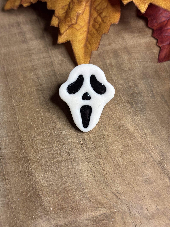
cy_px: 114
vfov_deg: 36.8
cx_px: 85
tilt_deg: -64.1
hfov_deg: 28.0
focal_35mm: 52
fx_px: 340
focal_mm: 5.96
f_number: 1.6
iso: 160
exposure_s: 1/60
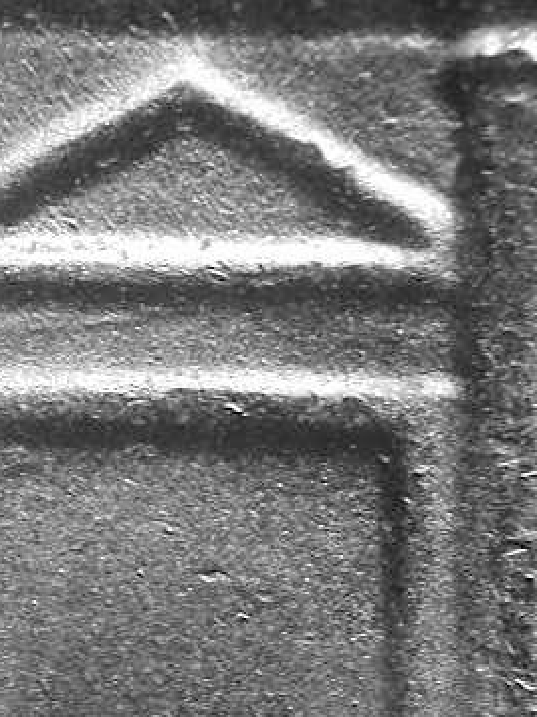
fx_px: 4884
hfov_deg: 6.3
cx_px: 149
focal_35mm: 236
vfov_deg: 8.4
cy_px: 319
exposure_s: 1/10.2
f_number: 4.6
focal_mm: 27.1
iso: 100
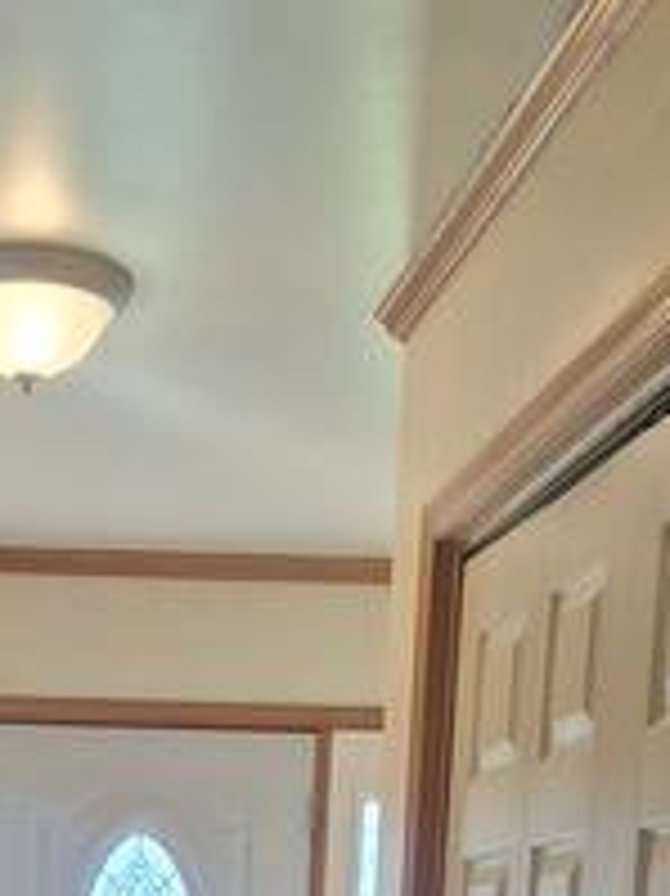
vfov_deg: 21.7
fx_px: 1912
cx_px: 108
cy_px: 1369
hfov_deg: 19.6
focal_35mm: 74
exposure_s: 1/121
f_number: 1.8
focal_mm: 5.54
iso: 40
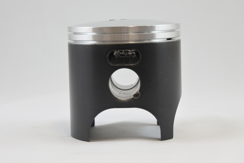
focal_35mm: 72
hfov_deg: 28.1
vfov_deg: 18.9
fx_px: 488
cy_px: 82
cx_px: 122
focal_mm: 26.8
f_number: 5.3
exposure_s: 1/125
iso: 720
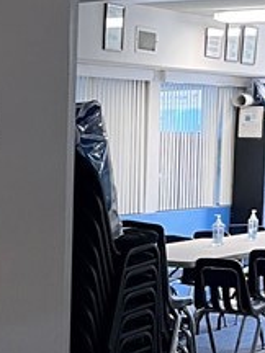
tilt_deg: -8.2
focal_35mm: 123
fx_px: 1255
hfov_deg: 11.5
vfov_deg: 15.8
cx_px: -155
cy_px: 338
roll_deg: +0.2
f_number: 1.6
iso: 160
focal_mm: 5.1
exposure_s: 1/60
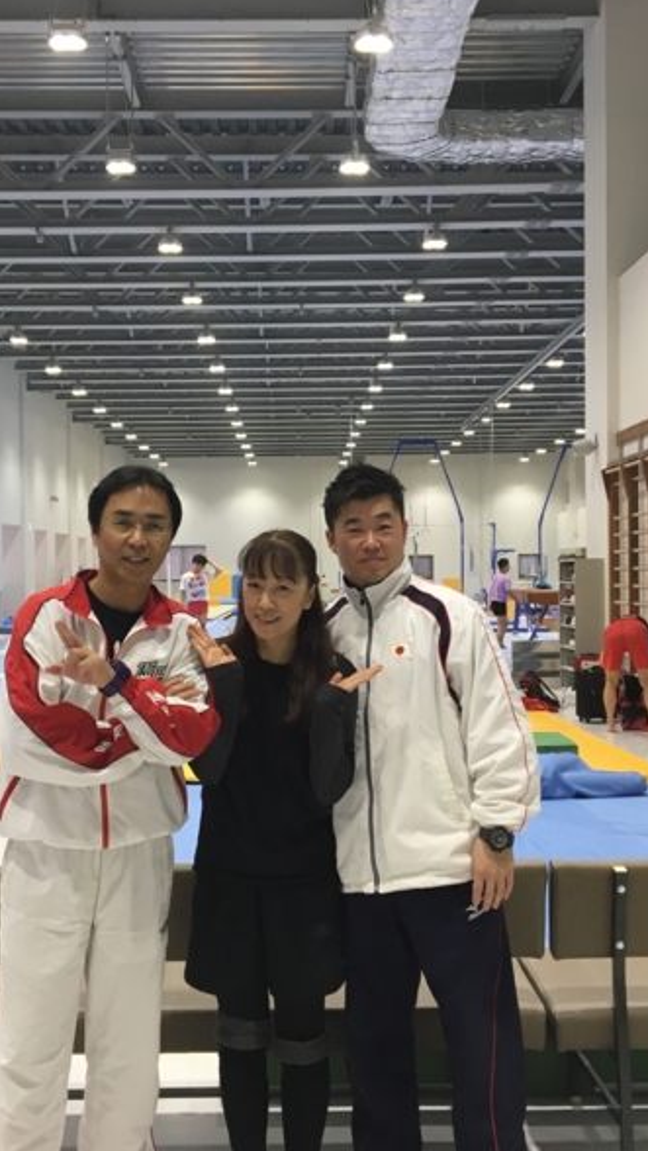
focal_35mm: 43
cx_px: 278
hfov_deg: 27.7
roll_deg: +0.4
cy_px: 579
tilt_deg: +0.3
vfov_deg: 47.3
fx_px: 1313
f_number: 2.2
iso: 25
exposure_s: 1/30
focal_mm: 4.15
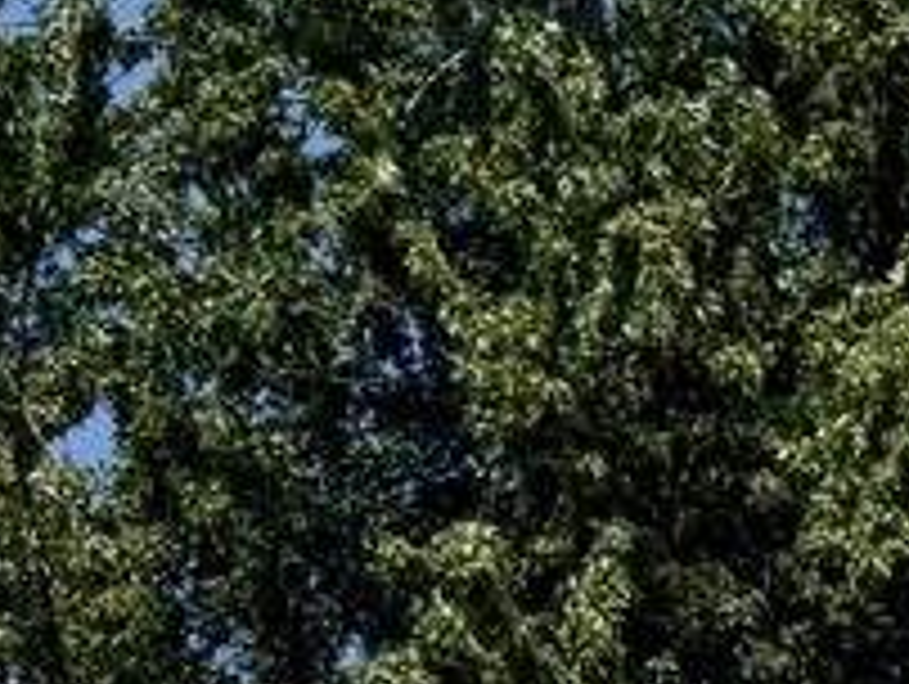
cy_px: 2372
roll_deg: +1.9
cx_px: 1692
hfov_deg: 10.7
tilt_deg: +4.3
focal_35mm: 171
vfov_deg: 7.2
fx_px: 4496
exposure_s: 1/10309
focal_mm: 6.76
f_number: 1.78
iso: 80
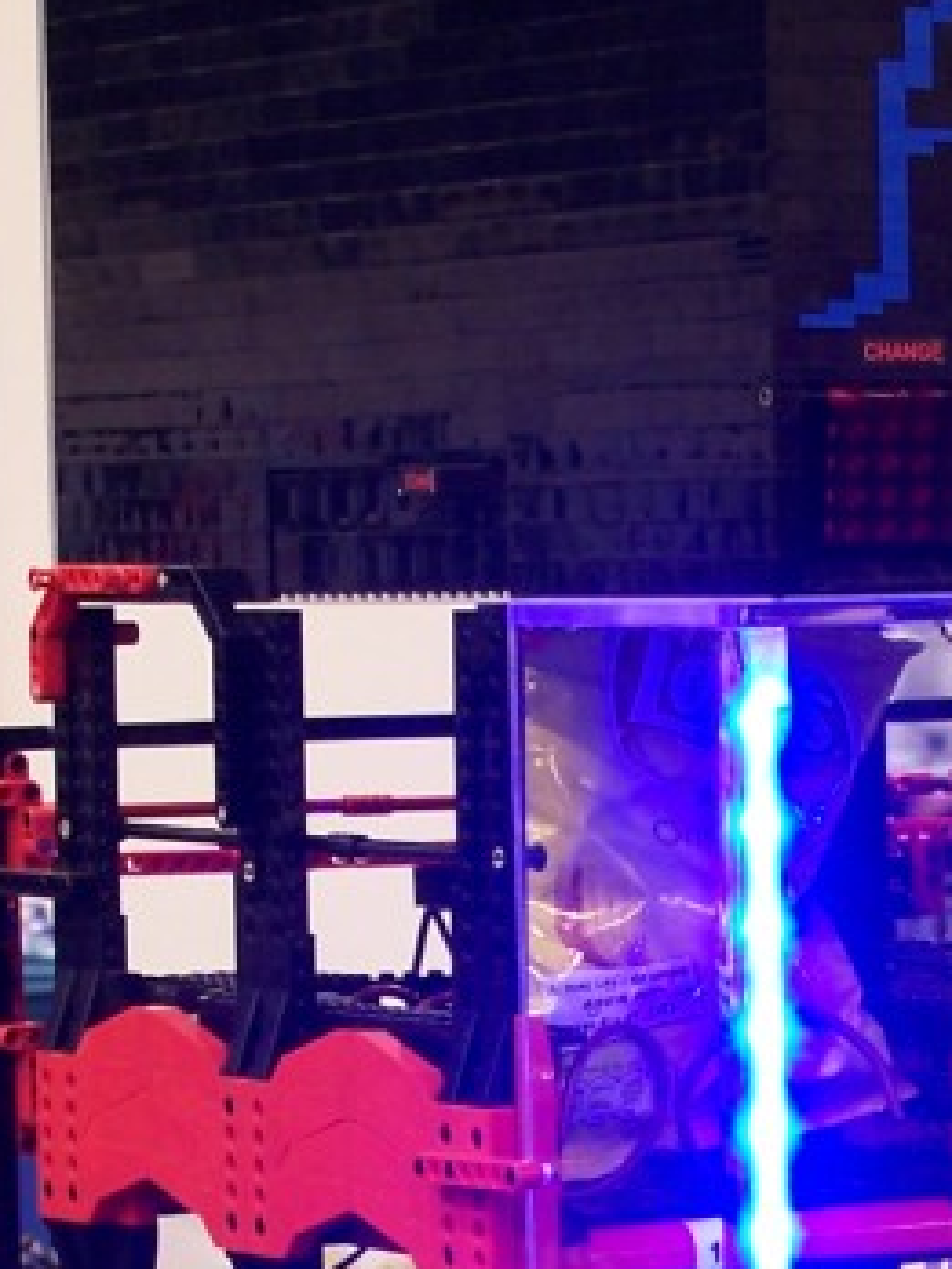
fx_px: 7224
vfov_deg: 9.9
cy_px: 1422
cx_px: 941
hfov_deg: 7.5
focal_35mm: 197
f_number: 3.2
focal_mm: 11.1
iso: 80
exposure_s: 1/2
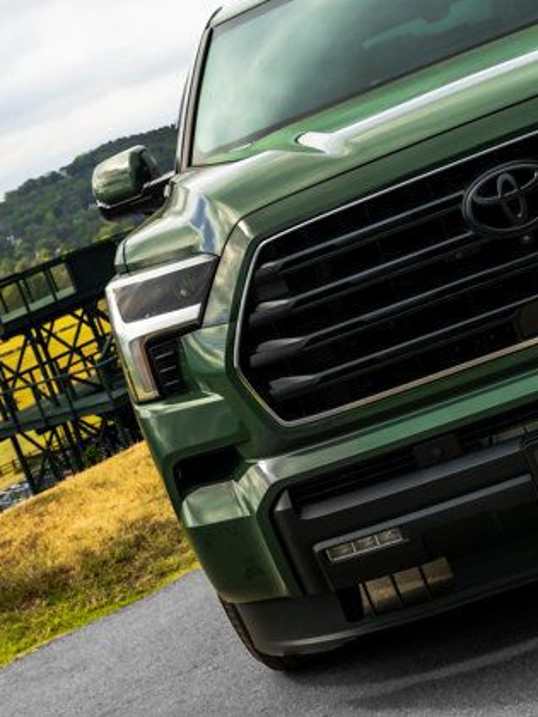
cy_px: 354
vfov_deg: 23.8
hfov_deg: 18.0
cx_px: 202
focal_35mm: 82
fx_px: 1699
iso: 640
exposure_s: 1/1000
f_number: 11
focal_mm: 56
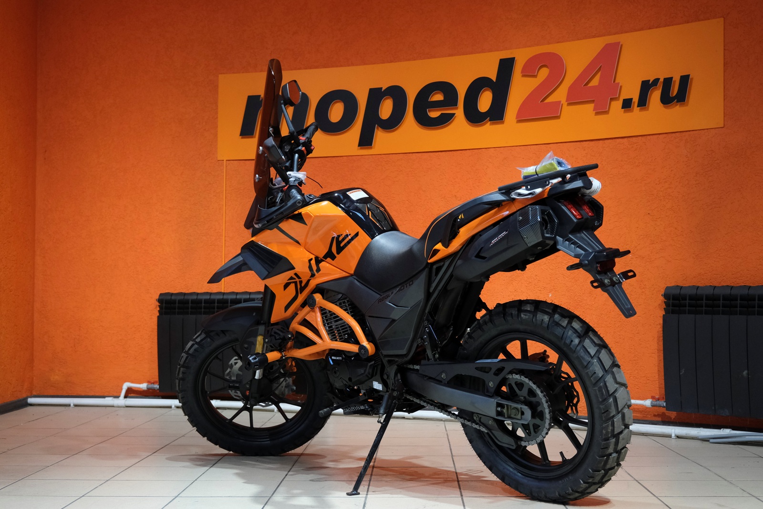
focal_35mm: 46
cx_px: 382
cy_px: 254
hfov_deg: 42.7
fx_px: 975
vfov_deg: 29.2
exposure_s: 1/125
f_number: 4
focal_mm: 30.8
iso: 2000
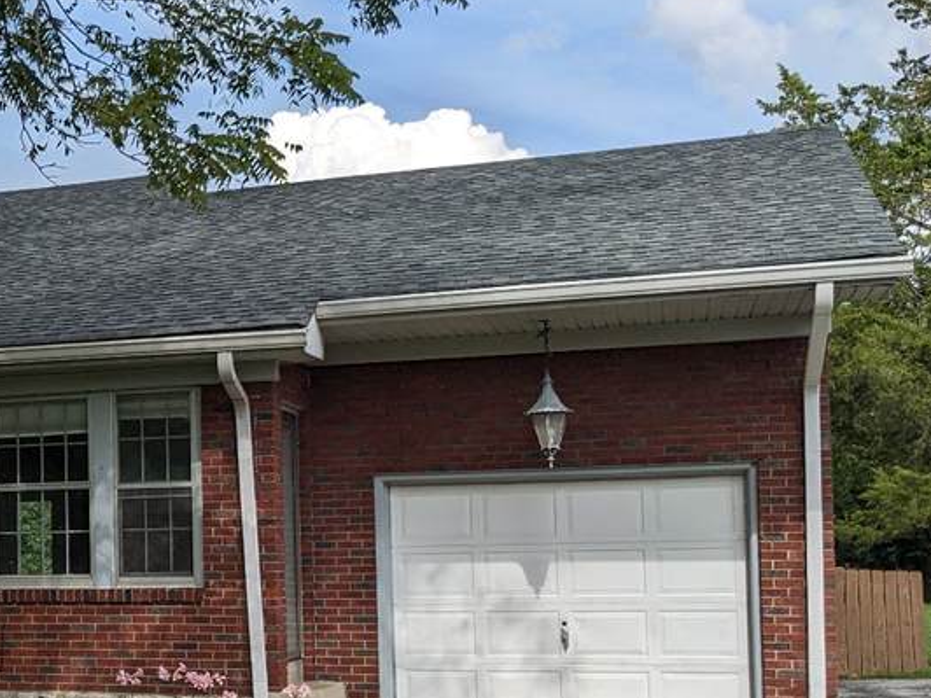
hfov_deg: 27.1
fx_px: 1748
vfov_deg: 22.4
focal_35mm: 65
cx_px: -121
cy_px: 514
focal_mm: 4.38
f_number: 1.73
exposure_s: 1/3356
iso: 49
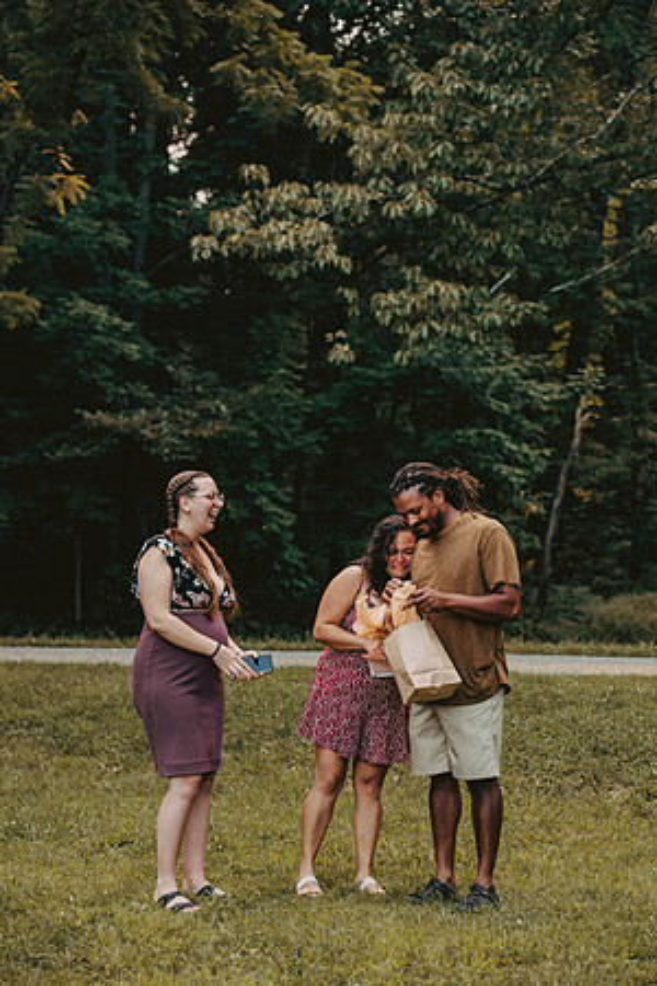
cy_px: 493
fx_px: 2245
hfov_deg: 16.7
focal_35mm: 82
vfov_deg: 24.8
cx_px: 328
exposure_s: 1/125
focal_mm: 82
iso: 250
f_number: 3.5
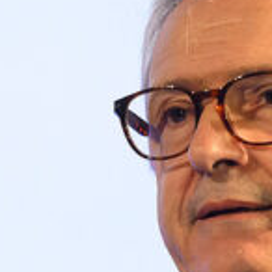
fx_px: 8099
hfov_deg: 1.9
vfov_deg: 1.9
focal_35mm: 911
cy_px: 324
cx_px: 212
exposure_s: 1/250
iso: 2000
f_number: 3.5
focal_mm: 102
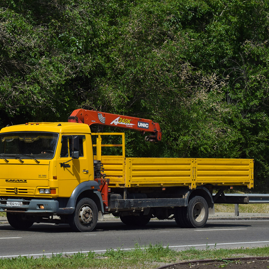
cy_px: 134
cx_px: 102
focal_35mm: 106
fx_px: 929
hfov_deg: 16.5
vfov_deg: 16.5
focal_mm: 55
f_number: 7.1
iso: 200
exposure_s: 1/1250
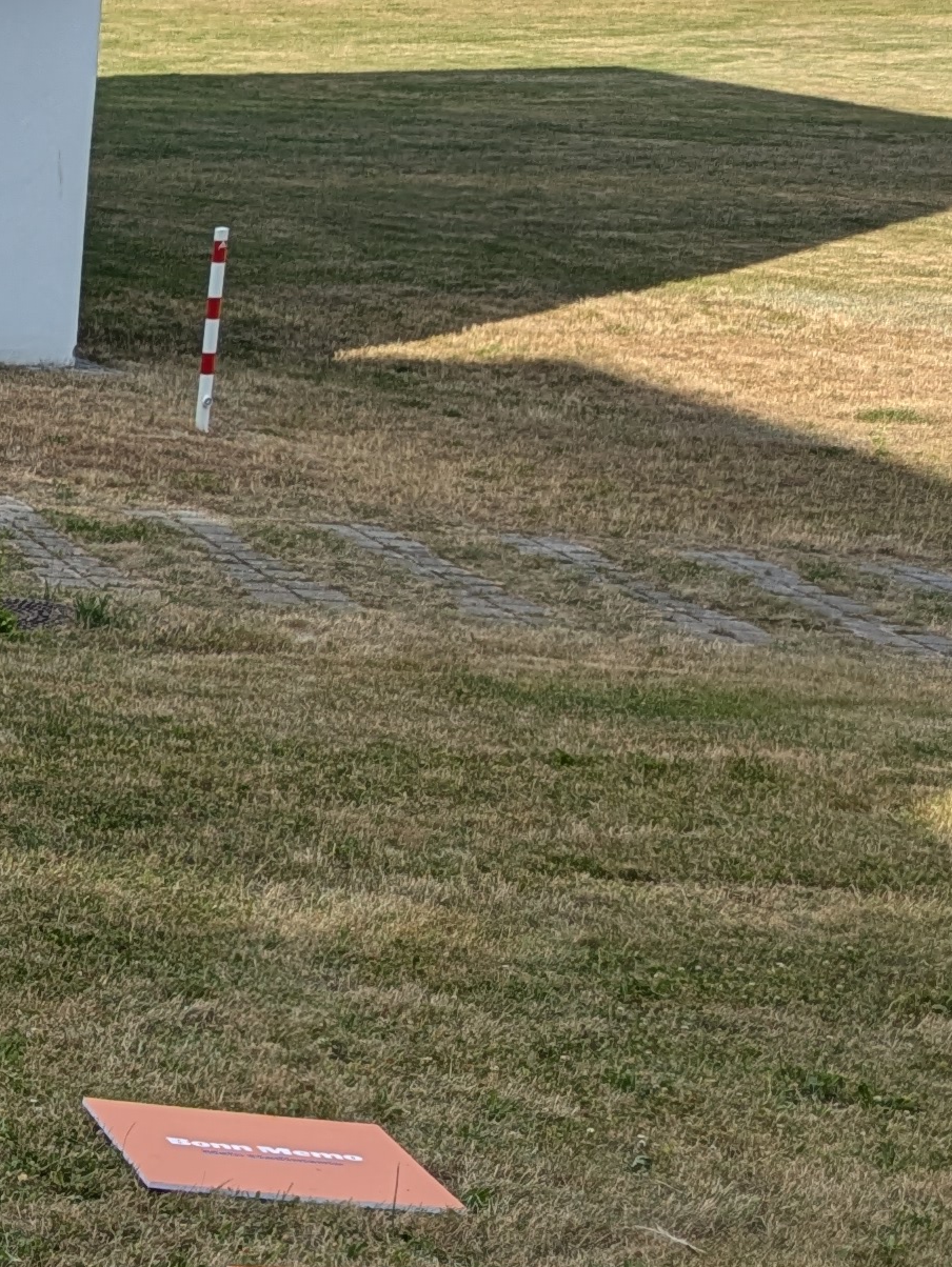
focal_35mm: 96
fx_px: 3518
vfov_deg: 19.5
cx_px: -703
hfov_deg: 13.9
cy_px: 1421
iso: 49
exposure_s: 1/1776
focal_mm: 5.43
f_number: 1.89
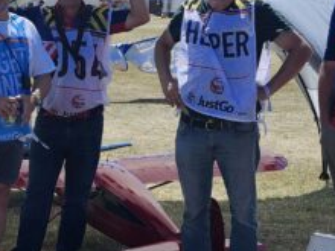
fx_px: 1036
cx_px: 30
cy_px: 195
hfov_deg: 18.1
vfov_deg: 13.8
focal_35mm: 107
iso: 25
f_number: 1.8
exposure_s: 1/1533
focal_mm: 5.54
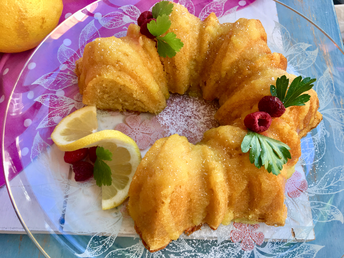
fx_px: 288
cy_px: 129
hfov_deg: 61.7
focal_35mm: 29
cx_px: 172
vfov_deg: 48.2
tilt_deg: -63.6
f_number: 2.2
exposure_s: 1/50
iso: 32
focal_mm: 4.15
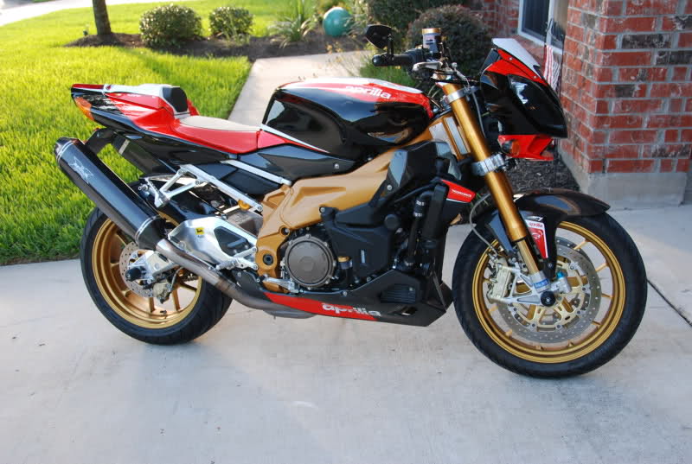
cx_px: 346
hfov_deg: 49.5
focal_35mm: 39
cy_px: 232
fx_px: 751
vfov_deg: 34.4
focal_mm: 26
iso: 160
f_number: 4
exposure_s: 1/60
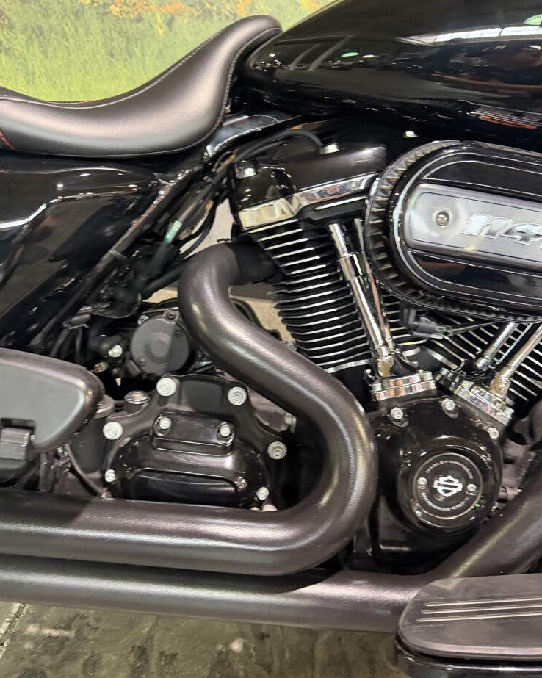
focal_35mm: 26
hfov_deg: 54.9
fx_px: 522
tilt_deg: -21.0
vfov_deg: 66.0
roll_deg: -12.6
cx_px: 268
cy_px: 342
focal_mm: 6.76
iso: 500
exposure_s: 1/60
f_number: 1.78
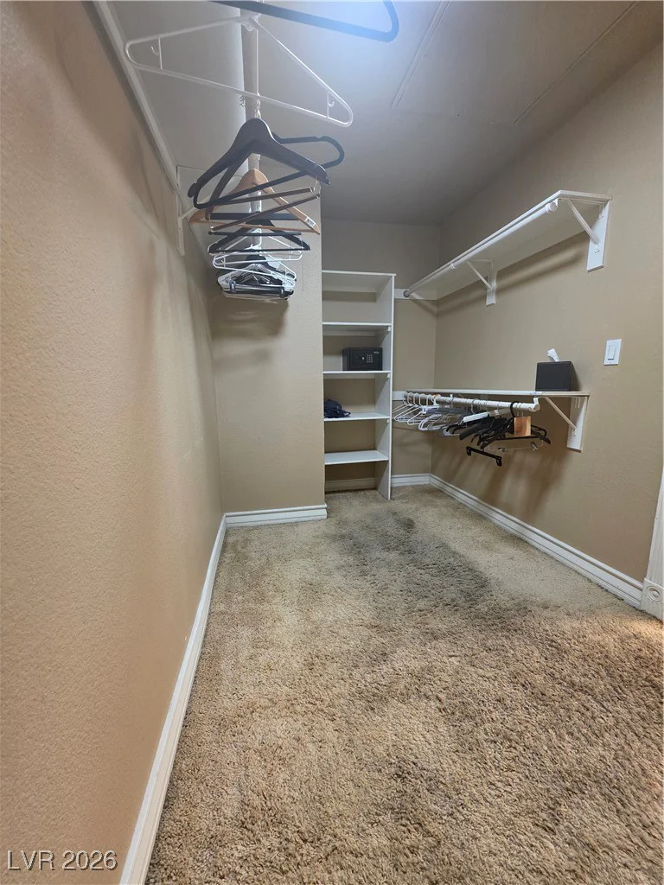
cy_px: 442
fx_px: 332
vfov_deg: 106.2
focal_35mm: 13
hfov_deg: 89.9
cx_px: 332
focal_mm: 2.2
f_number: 1.9
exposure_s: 1/60
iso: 320
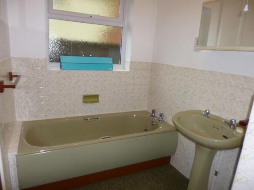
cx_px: 127
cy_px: 95
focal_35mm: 24
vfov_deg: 56.8
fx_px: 176
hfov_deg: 71.6
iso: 125
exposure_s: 1/60
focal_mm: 4.3
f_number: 2.5
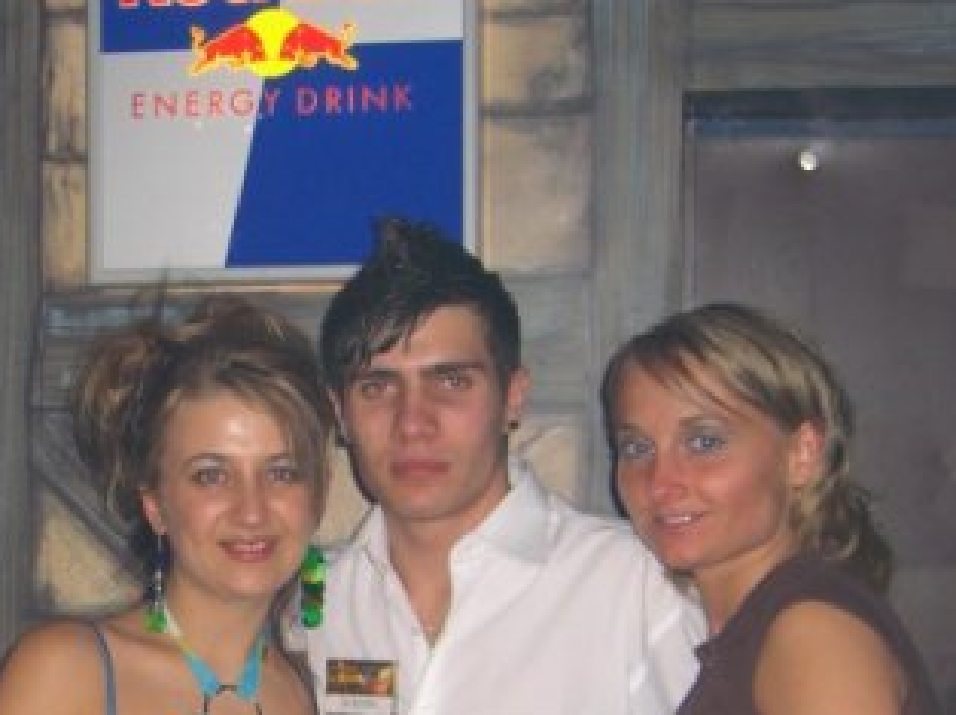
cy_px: 636
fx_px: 2428
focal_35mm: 88
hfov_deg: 21.8
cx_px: 107
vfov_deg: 16.5
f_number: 3.1
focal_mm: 9.5
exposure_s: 1/60
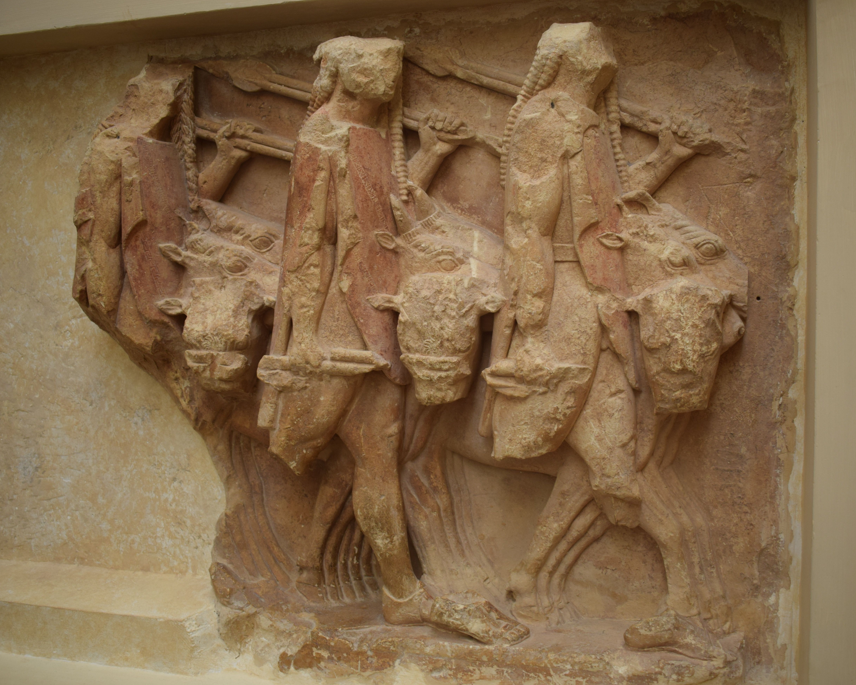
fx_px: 963
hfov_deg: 47.9
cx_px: 464
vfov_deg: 39.2
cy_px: 348
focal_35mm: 38
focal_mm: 22
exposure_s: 1/80
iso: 400
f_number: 4.5
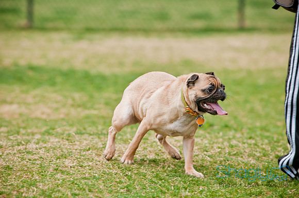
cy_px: 99
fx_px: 2488
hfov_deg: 6.9
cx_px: 150
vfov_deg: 4.6
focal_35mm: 300
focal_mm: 200
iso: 200
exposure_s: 1/500
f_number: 5
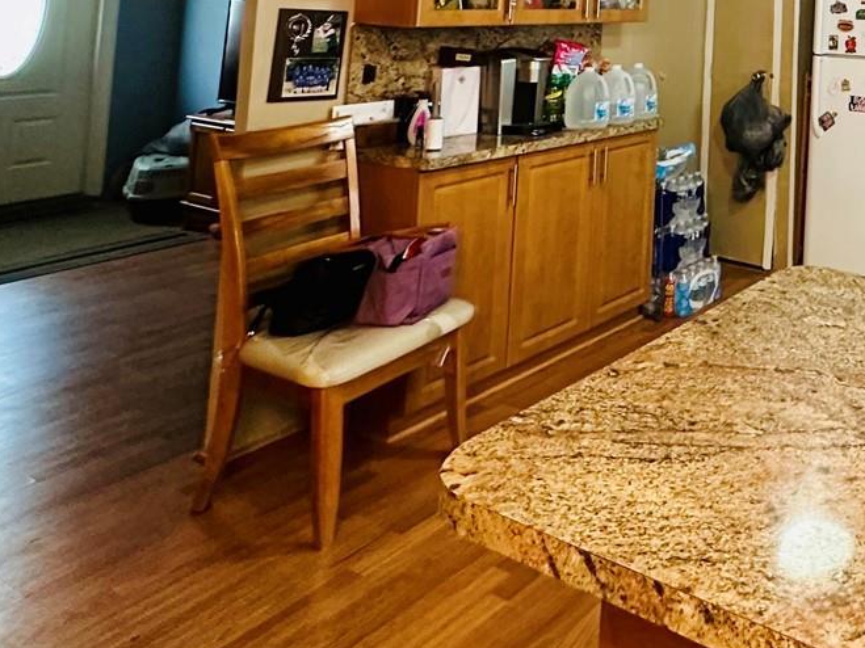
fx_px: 849
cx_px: 854
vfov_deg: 35.1
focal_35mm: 34
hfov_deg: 45.9
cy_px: -84
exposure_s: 1/60
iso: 400
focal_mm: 2.22
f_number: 2.2
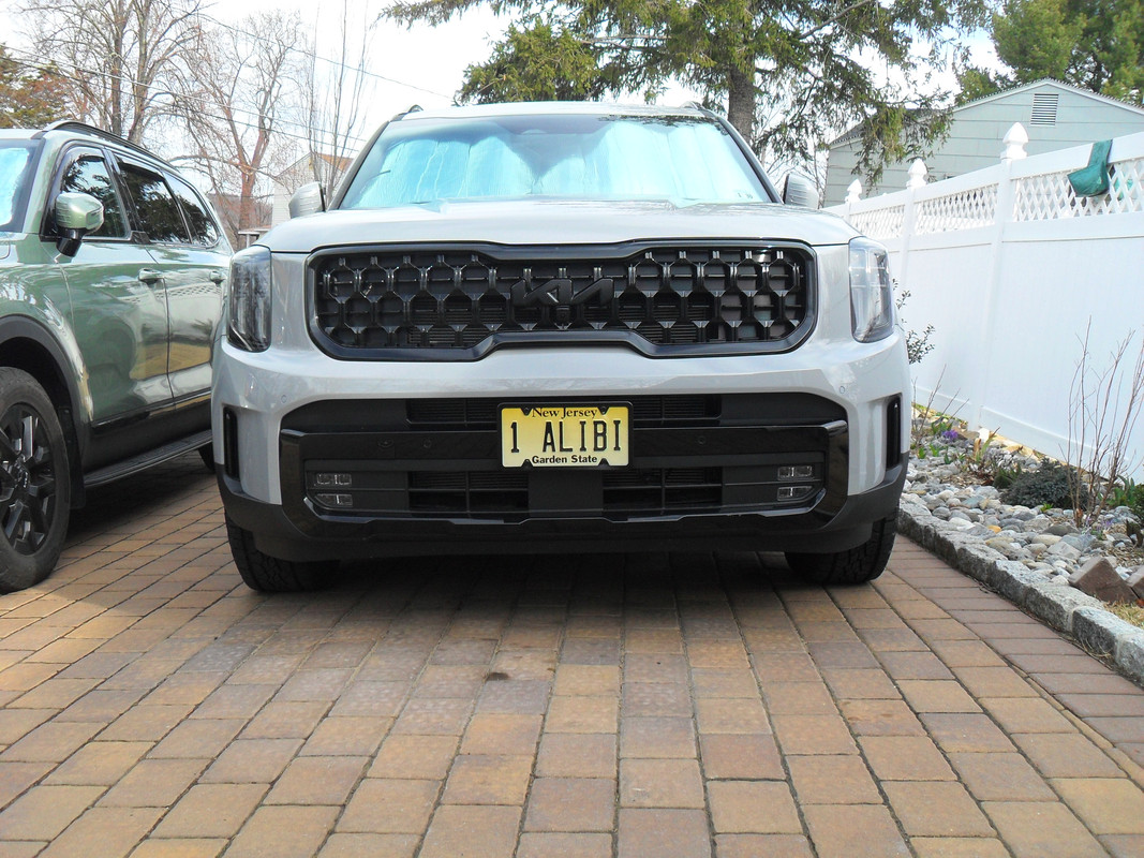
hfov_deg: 52.6
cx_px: 572
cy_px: 429
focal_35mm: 35
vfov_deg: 40.7
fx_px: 1157
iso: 100
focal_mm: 6.2
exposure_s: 1/350
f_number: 2.8
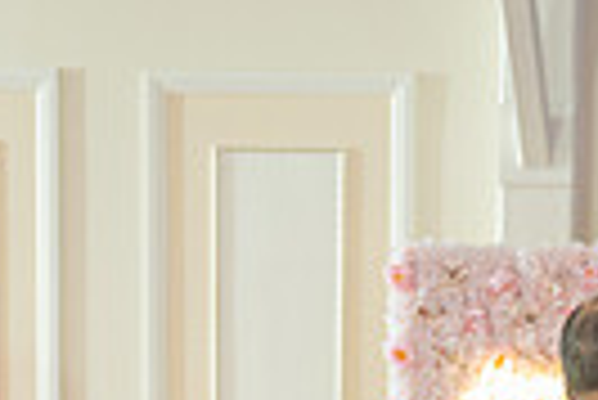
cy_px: 982
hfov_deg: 11.2
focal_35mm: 180
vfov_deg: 7.2
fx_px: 2993
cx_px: 717
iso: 400
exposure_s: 1/100
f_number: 2.8
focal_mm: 36
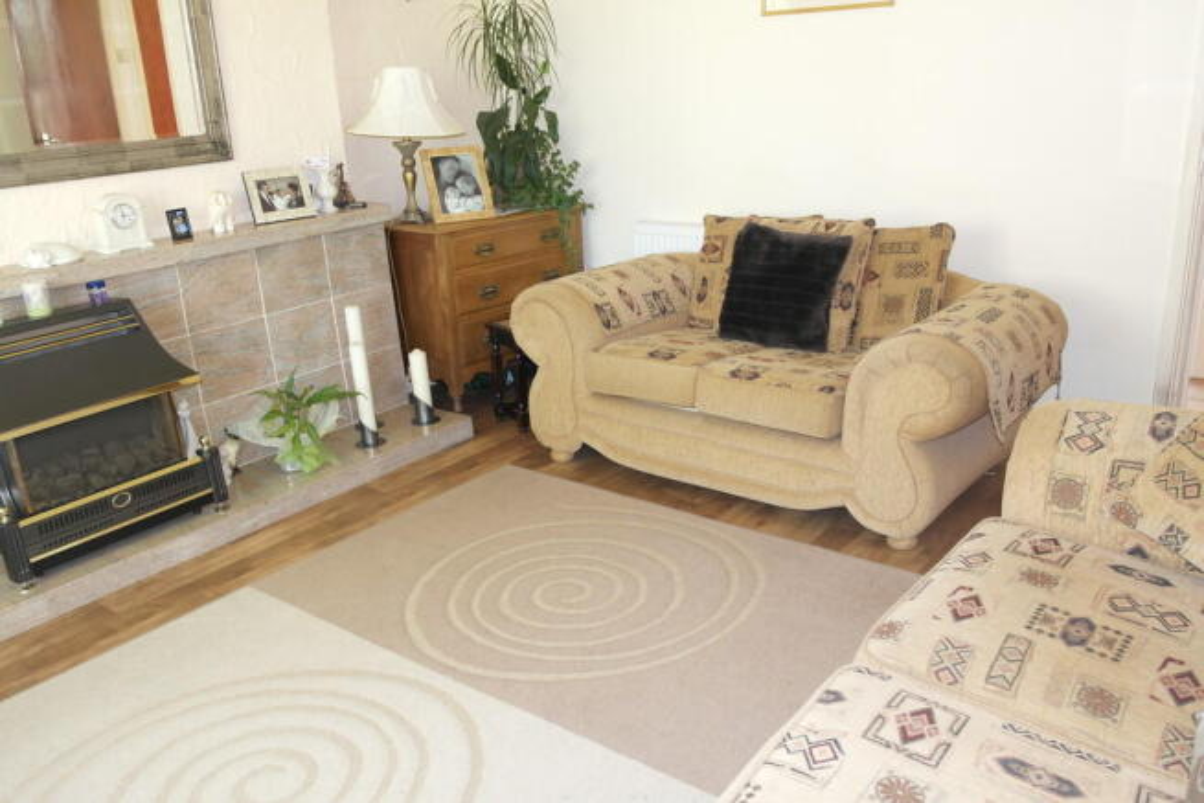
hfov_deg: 61.9
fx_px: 1003
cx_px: 602
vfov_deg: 43.6
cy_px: 402
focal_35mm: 30
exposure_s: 1/40
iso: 400
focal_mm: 20
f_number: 3.5
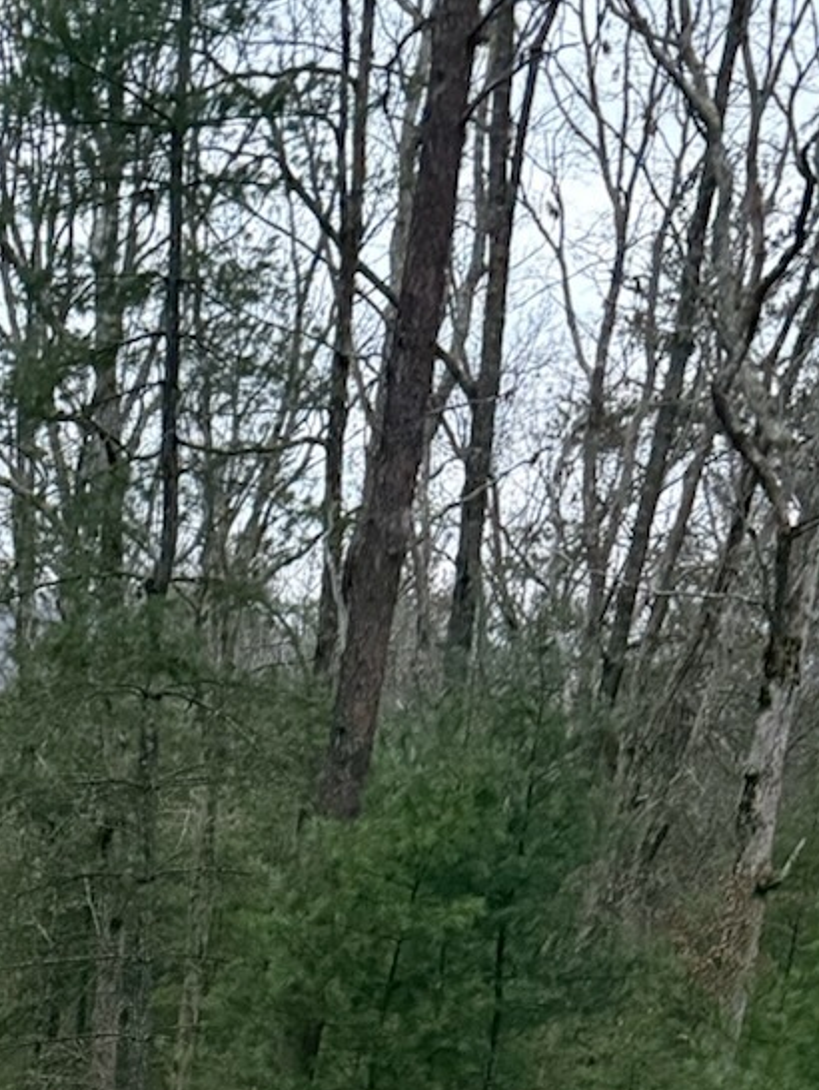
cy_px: 1883
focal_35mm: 90
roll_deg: -1.1
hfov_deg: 15.0
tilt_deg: -24.8
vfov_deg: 18.0
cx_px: -495
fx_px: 2837
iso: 640
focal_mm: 6.76
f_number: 1.78
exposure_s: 1/60
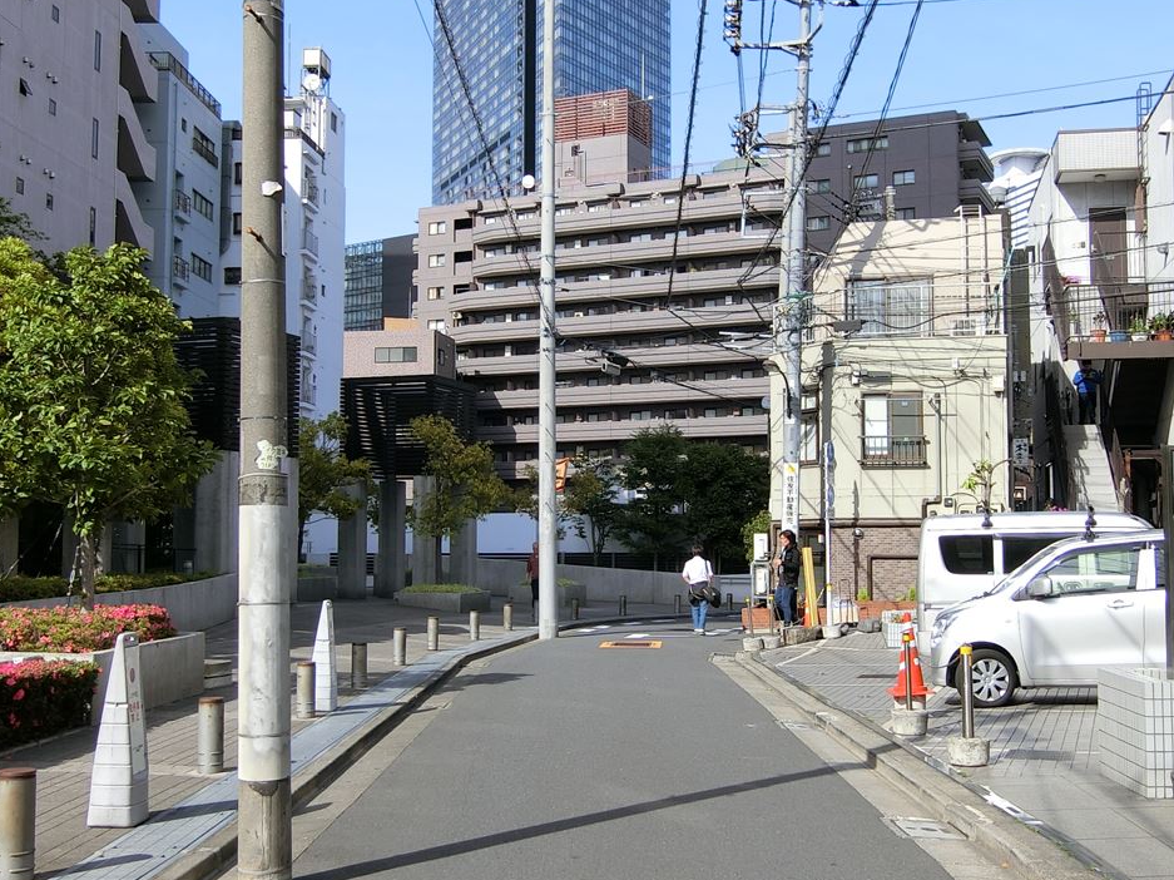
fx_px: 1390
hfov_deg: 45.7
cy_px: 437
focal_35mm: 41
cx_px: 654
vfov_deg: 35.1
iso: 80
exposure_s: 1/1000
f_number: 3
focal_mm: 5.13
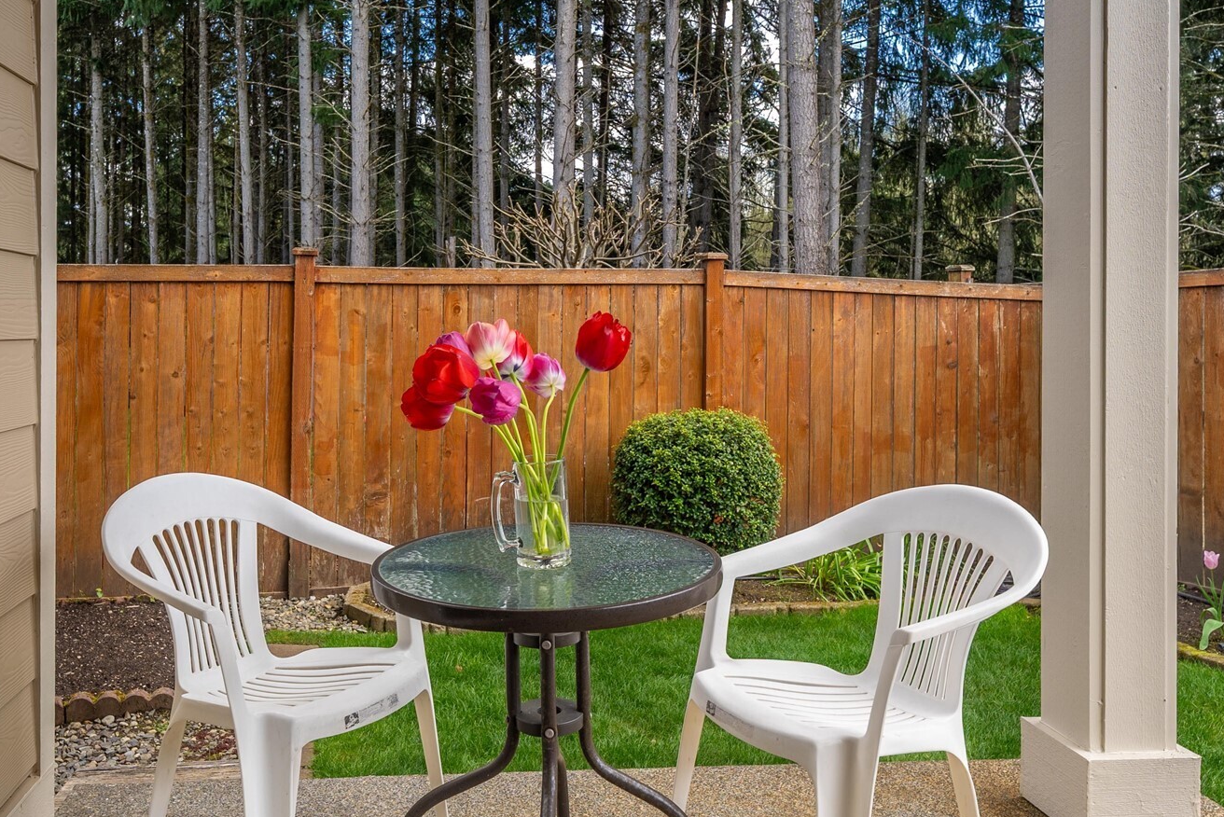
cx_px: 586
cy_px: 401
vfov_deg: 42.4
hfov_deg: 60.2
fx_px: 1054
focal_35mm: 31
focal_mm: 24
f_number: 7.1
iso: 80
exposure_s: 1/40
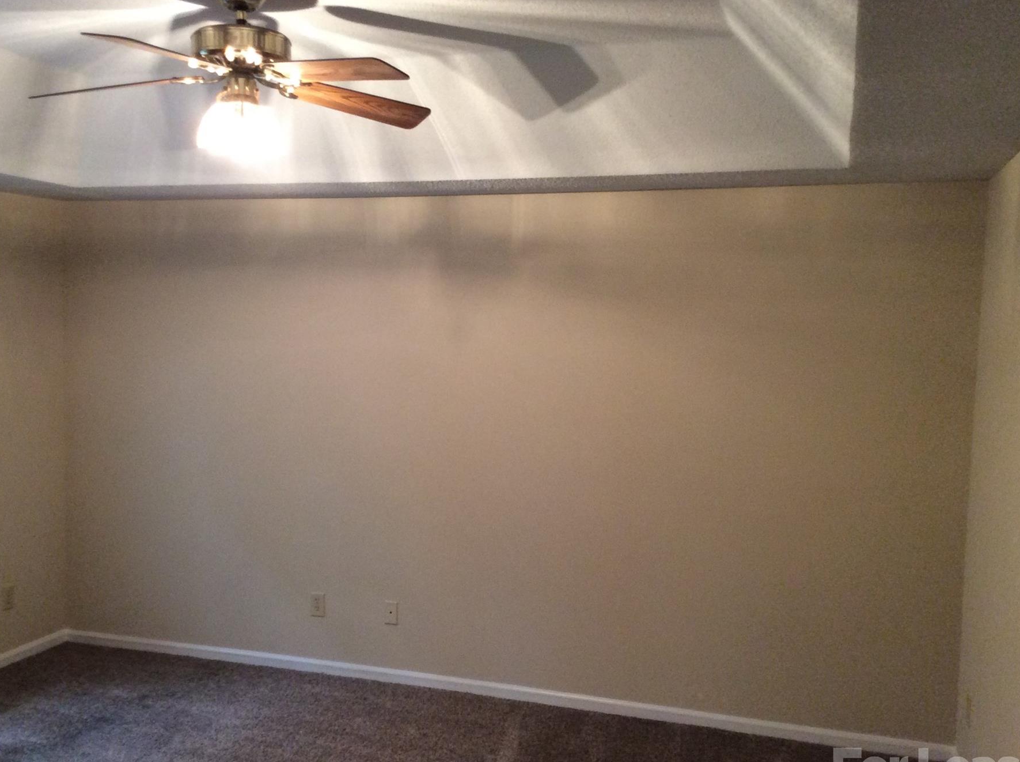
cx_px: 465
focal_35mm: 37
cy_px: 420
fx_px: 1088
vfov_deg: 38.5
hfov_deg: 50.2
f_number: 2.4
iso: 160
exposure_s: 1/24
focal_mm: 3.3
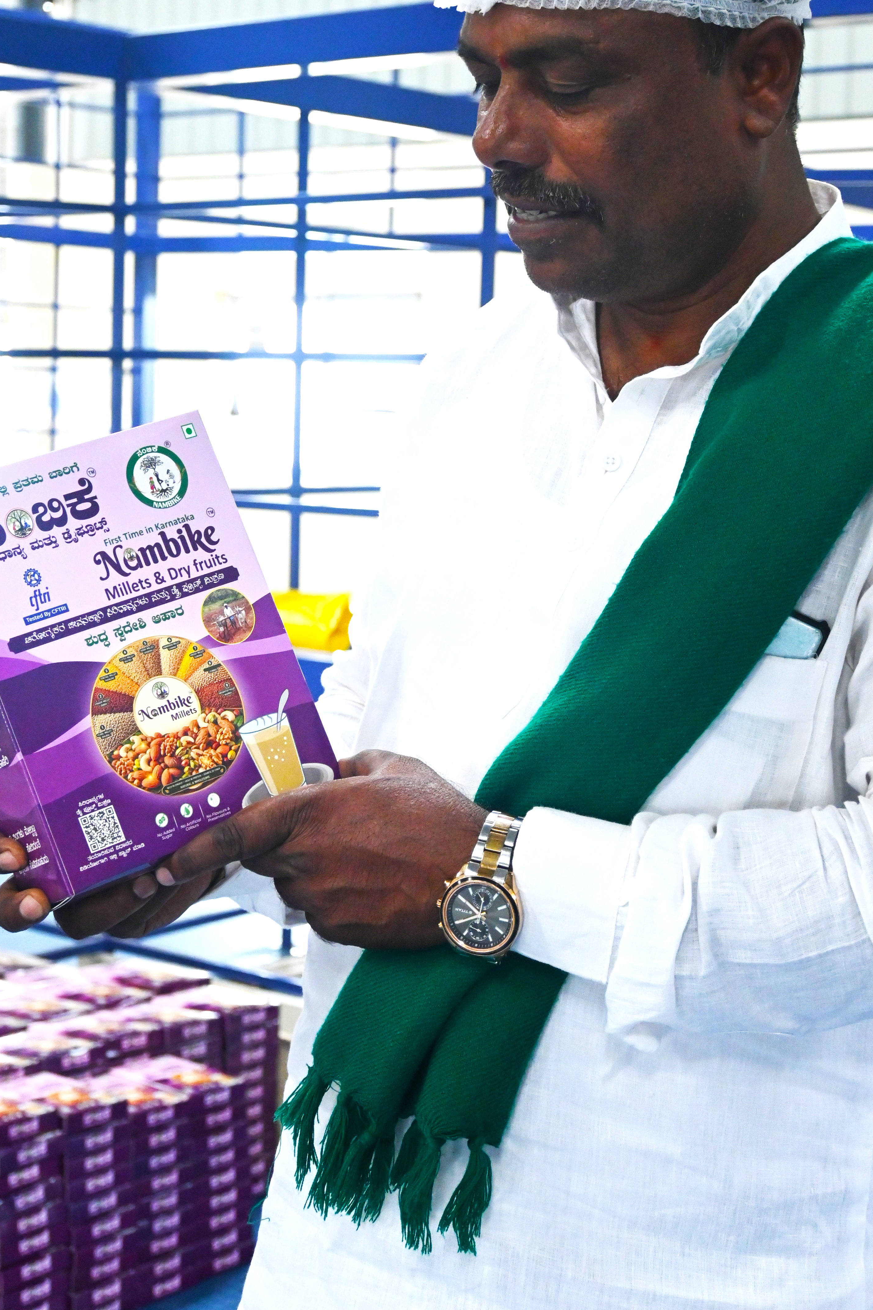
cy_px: 564
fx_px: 2182
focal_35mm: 60
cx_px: 446
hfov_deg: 22.6
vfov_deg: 33.4
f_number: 4.8
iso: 2500
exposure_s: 1/160
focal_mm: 30.5
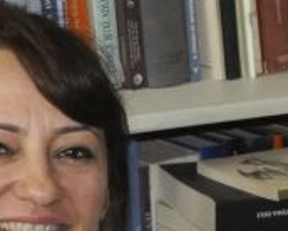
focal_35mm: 210
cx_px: -25
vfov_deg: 7.1
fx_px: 1792
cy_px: 477
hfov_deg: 9.1
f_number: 4.5
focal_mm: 24
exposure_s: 1/60
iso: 1250
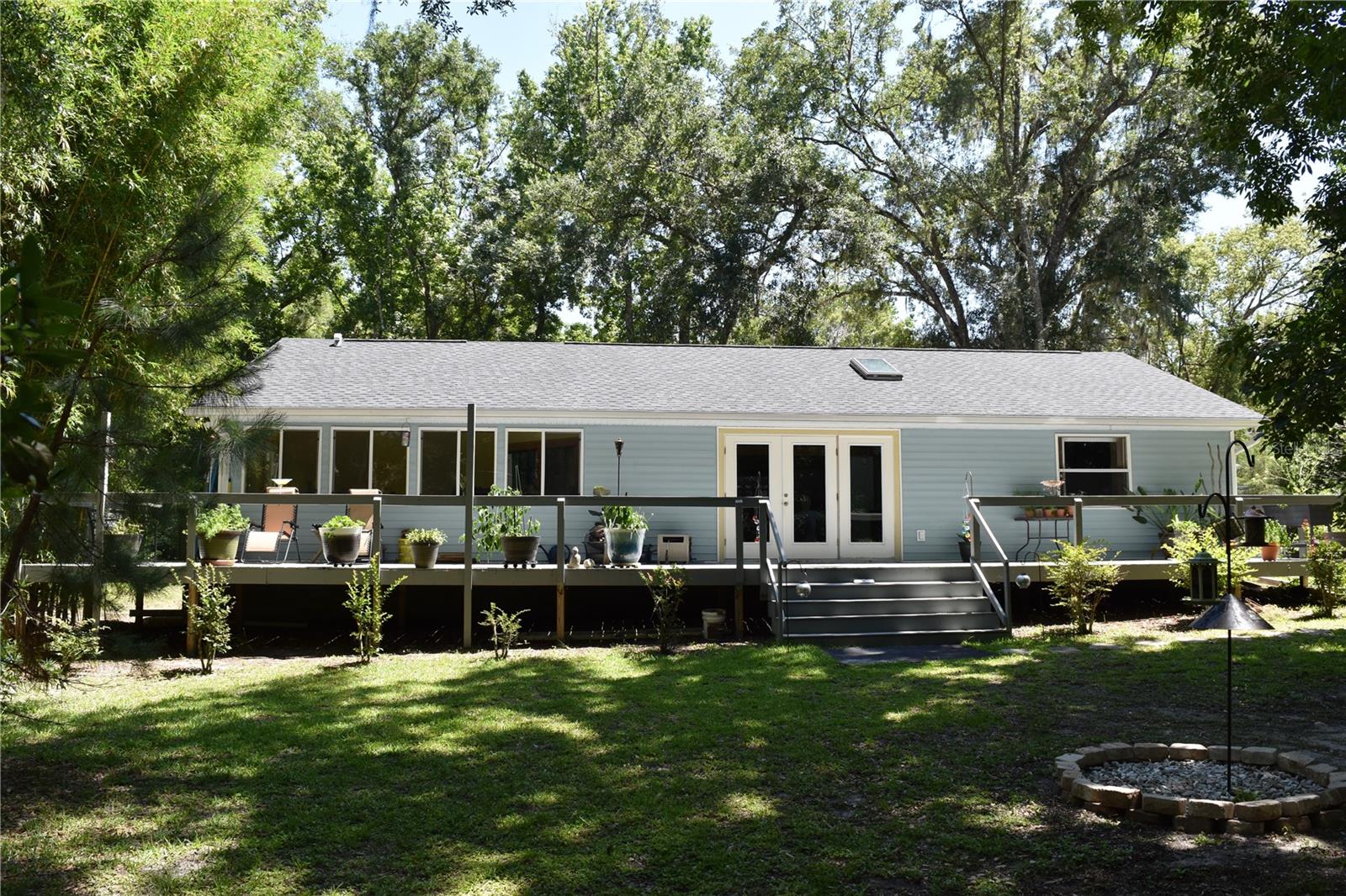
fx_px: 1009
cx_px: 673
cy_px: 448
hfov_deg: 67.4
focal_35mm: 27
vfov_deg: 47.9
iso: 360
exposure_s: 1/250
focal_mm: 18
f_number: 8
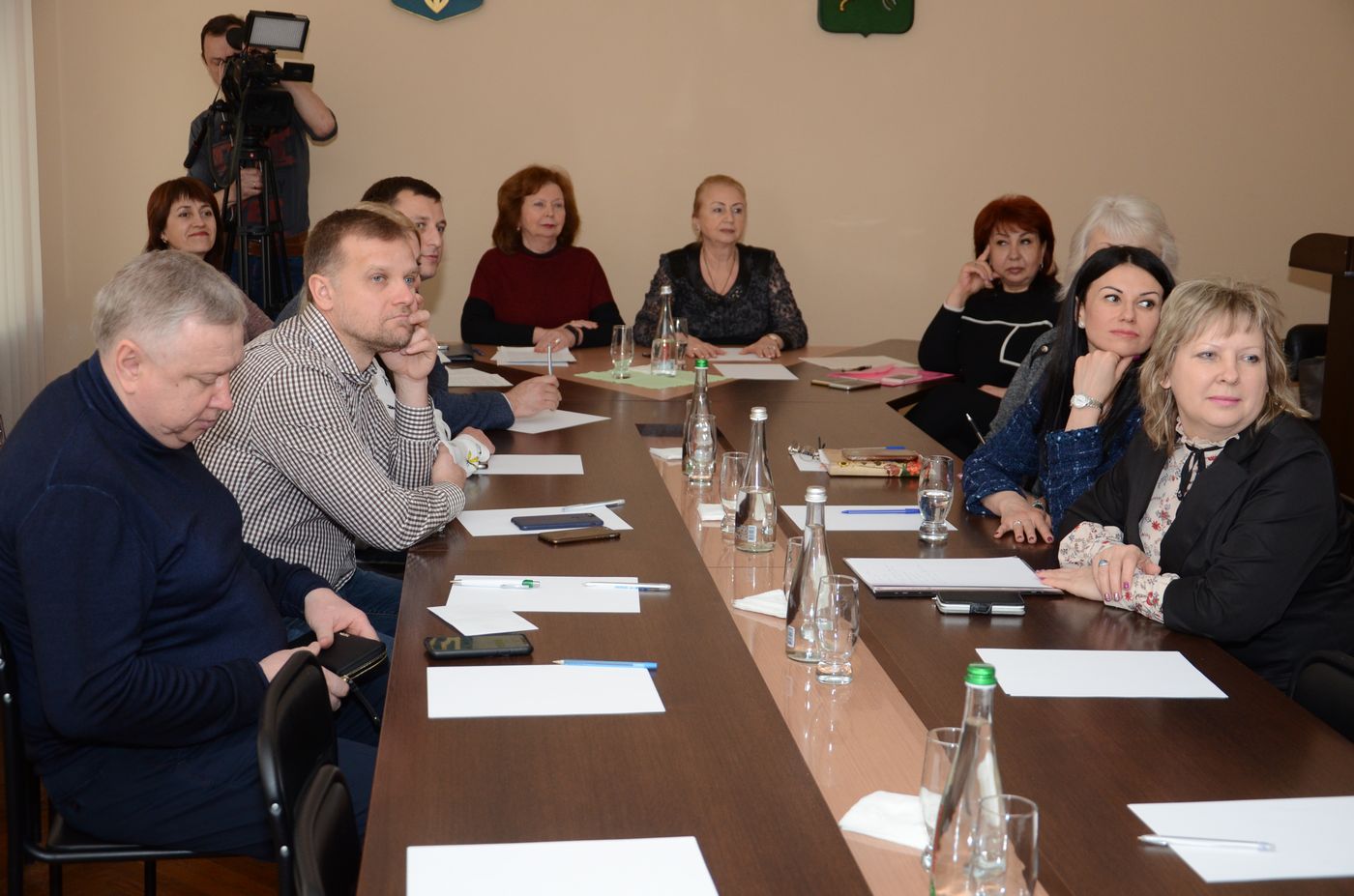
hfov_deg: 41.2
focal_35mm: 48
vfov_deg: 27.9
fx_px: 1801
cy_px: 448
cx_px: 677
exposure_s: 1/200
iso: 640
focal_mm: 32
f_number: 4.2
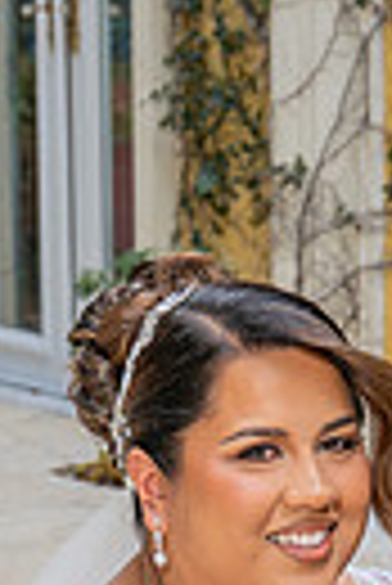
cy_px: 1004
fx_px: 3795
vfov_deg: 8.5
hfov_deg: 5.9
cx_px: 145
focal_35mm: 233
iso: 200
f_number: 5
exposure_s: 1/200
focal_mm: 45
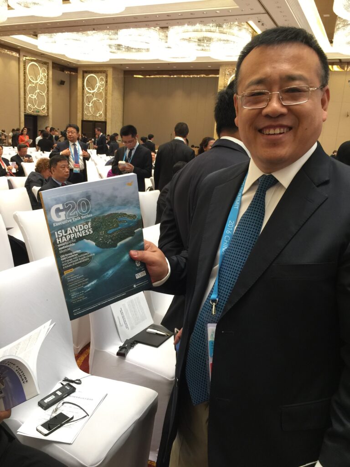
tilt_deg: -12.4
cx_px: 175
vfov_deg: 61.7
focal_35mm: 29
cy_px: 234
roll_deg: -4.8
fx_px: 391
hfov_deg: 48.2
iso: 50
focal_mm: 4.15
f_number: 2.2
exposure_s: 1/33
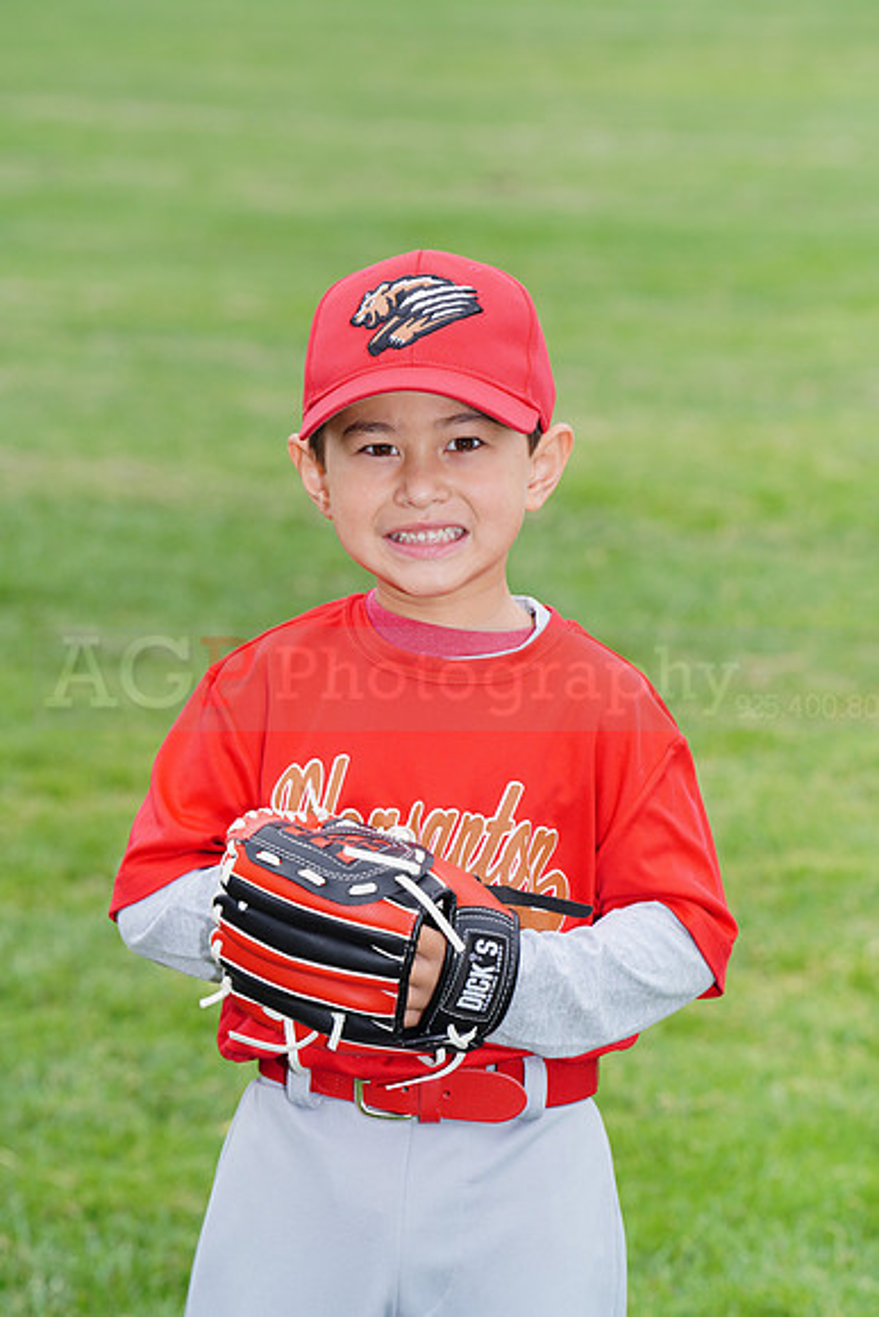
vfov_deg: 10.3
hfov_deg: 6.9
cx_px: 440
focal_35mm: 200
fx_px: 7320
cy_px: 658
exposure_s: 1/250
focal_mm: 200
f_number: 9
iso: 200
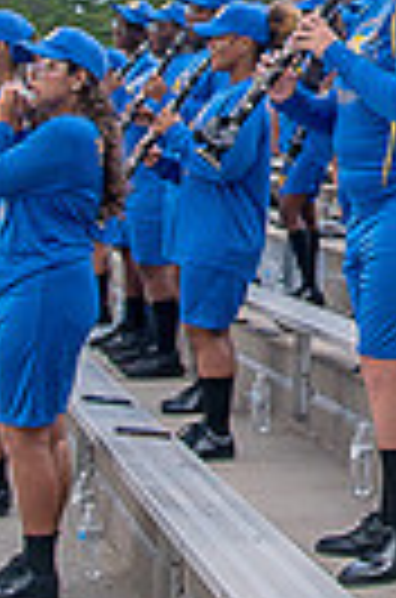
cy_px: -49
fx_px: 1741
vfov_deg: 18.8
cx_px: 531
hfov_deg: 12.5
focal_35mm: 105
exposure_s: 1/250
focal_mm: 24
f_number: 4
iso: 400
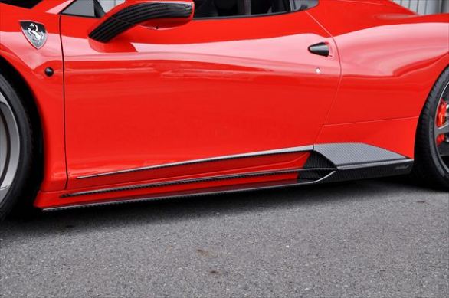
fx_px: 710
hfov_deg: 35.1
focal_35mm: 57
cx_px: 224
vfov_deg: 23.7
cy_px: 149
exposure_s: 1/80
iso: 200
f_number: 9
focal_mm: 38
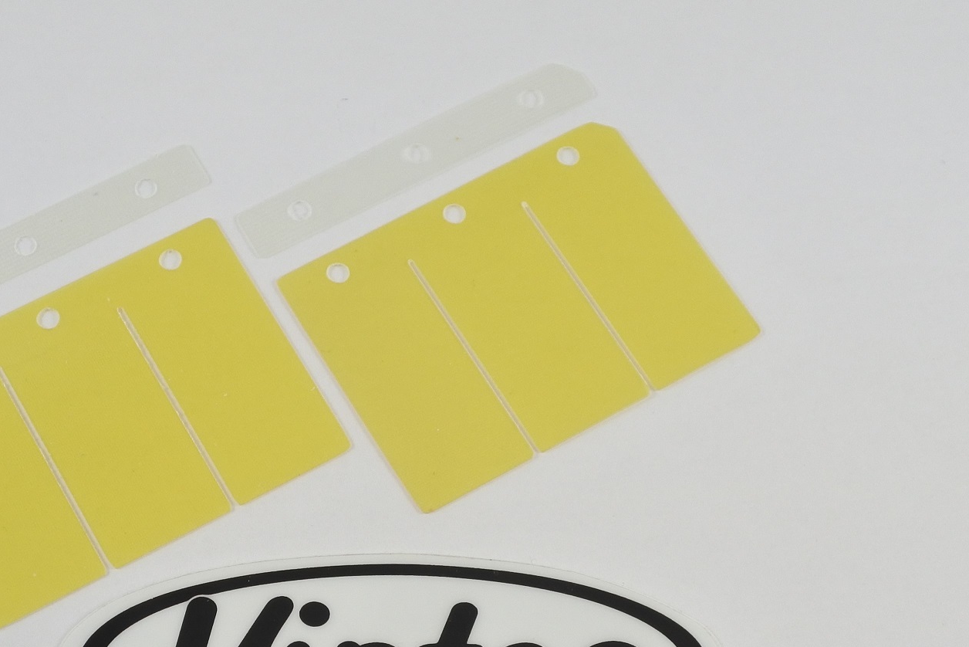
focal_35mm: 54
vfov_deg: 25.0
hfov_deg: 36.7
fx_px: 1454
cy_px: 424
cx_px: 382
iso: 400
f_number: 4.2
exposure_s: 1/200
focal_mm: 15
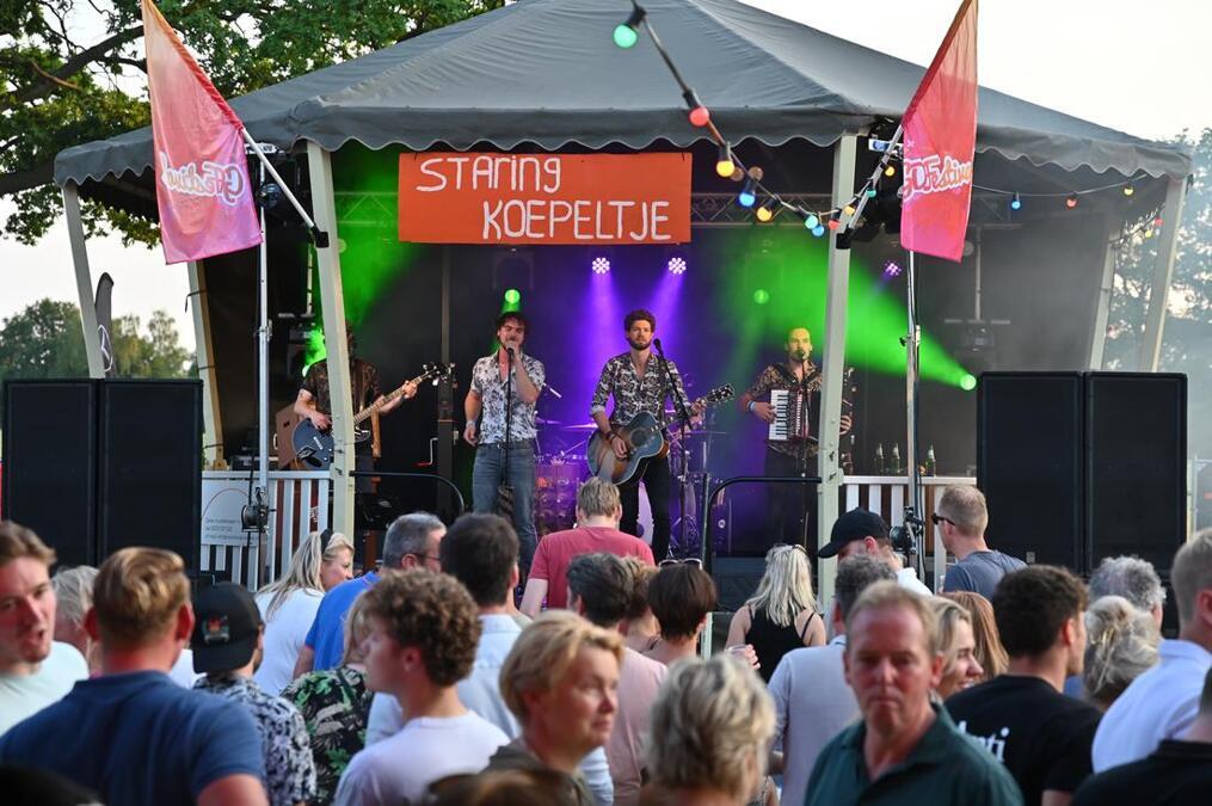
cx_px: 606
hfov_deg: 28.9
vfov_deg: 19.4
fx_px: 2355
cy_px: 403
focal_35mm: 70
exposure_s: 1/250
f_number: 4
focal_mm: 70
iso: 220
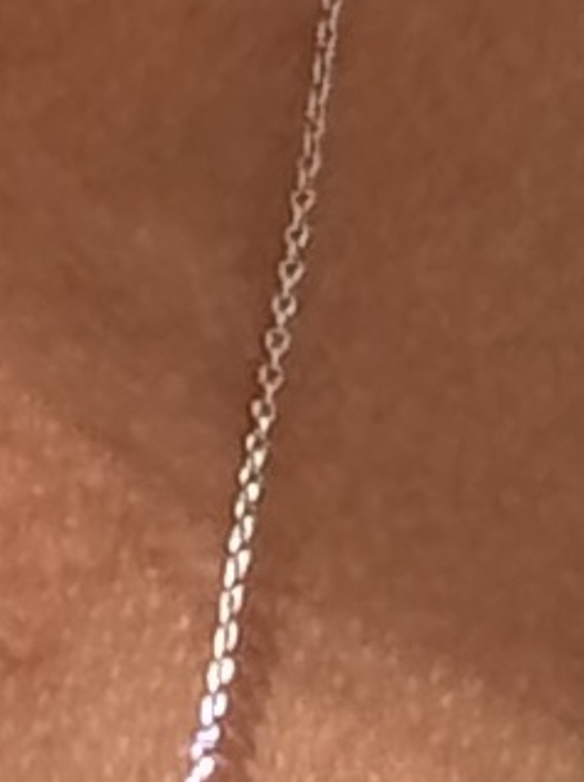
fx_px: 6356
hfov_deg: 5.1
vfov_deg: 6.9
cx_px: -684
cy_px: -419
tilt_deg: -8.8
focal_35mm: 282
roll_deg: -1.4
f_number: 1.78
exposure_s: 1/5587
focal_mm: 6.76
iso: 100
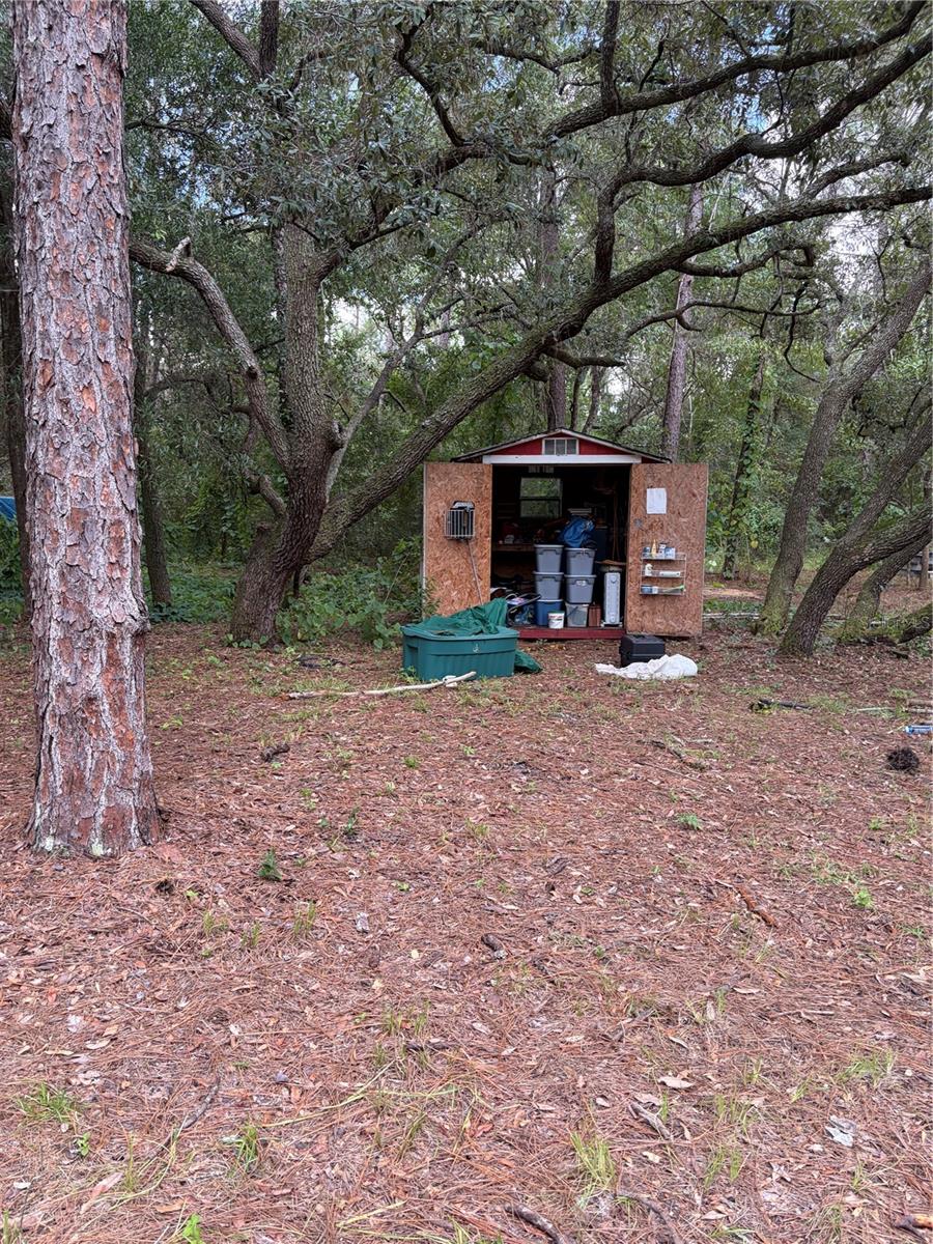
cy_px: 622
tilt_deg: -6.0
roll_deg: +0.1
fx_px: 934
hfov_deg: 53.1
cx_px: 466
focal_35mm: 26
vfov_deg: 67.3
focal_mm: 5.96
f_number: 1.6
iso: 64
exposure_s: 1/202
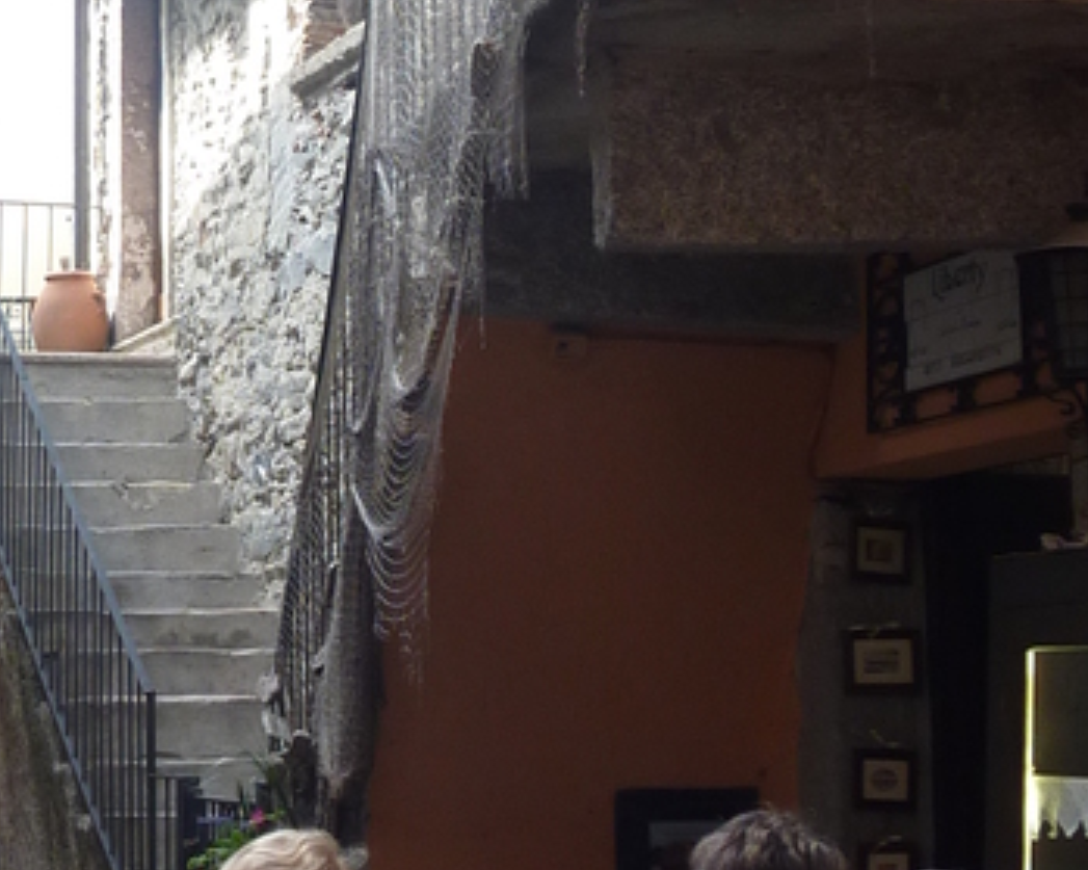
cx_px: 231
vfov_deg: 18.3
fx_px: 2704
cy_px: 421
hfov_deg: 22.5
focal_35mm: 84
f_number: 3.3
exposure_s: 1/50
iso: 80
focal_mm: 4.1
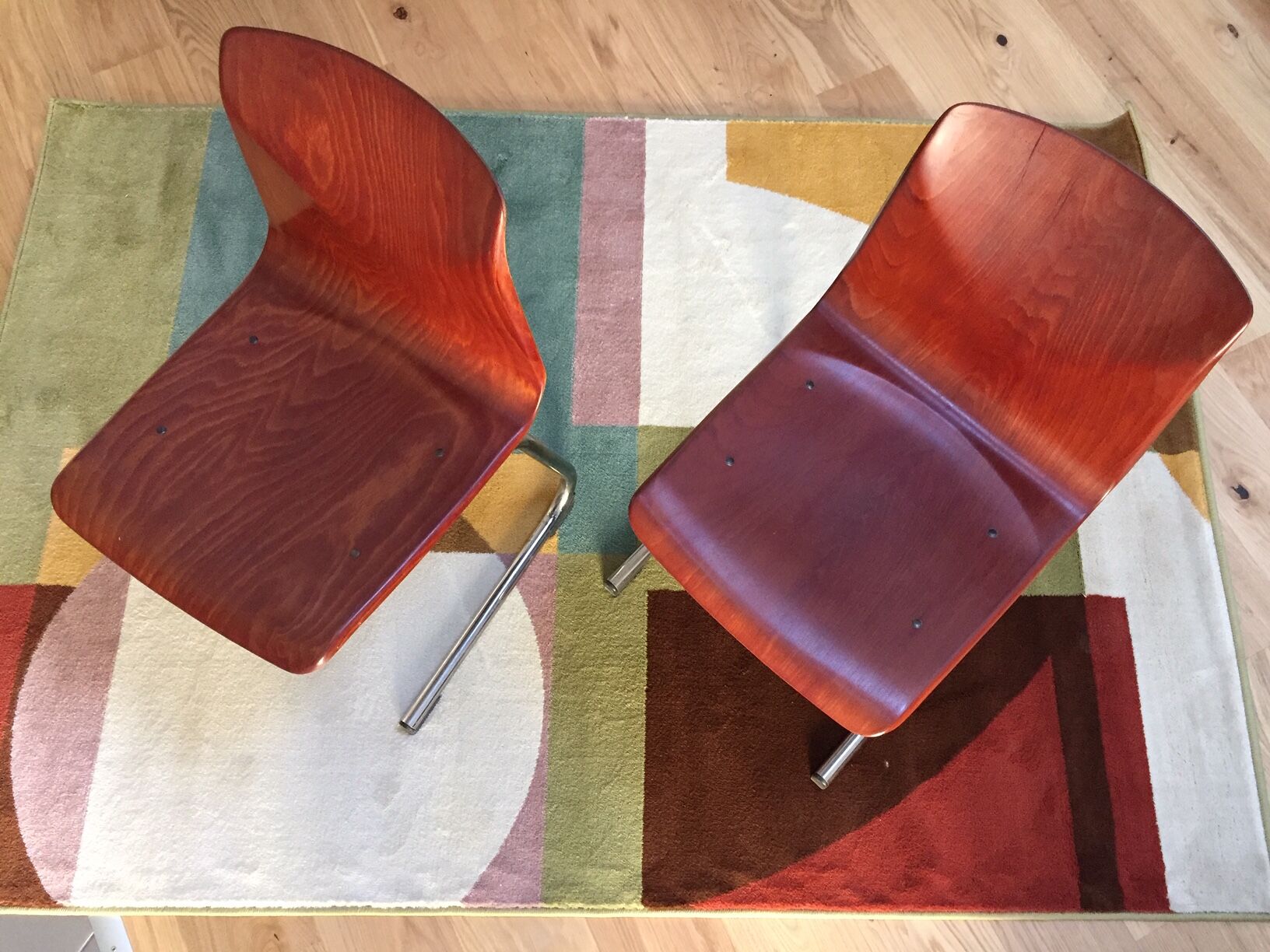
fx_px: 1064
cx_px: 635
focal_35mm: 29
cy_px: 476
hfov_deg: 61.7
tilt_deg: -70.4
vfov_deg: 48.2
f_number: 2.2
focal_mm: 4.15
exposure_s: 1/33
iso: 250
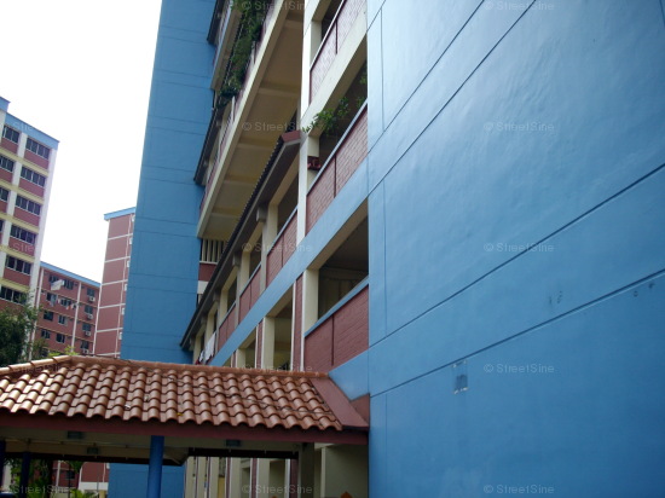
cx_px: 332
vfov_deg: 38.6
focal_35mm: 37
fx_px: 710
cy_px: 249
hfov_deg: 50.2
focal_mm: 6.2
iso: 80
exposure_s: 1/200
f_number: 5.6
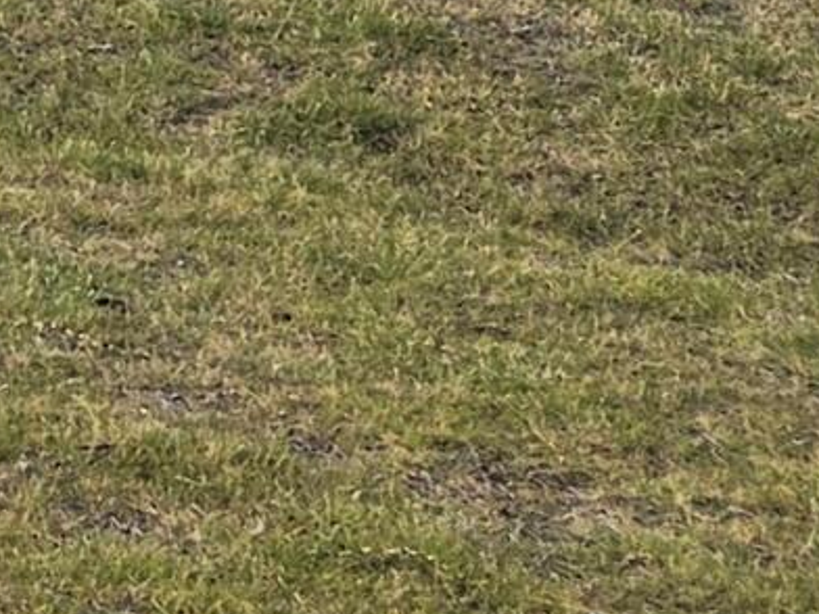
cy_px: -781
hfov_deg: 9.5
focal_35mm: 176
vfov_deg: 7.9
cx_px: -1402
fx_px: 4164
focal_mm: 5.4
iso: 80
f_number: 1.8
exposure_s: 1/2277
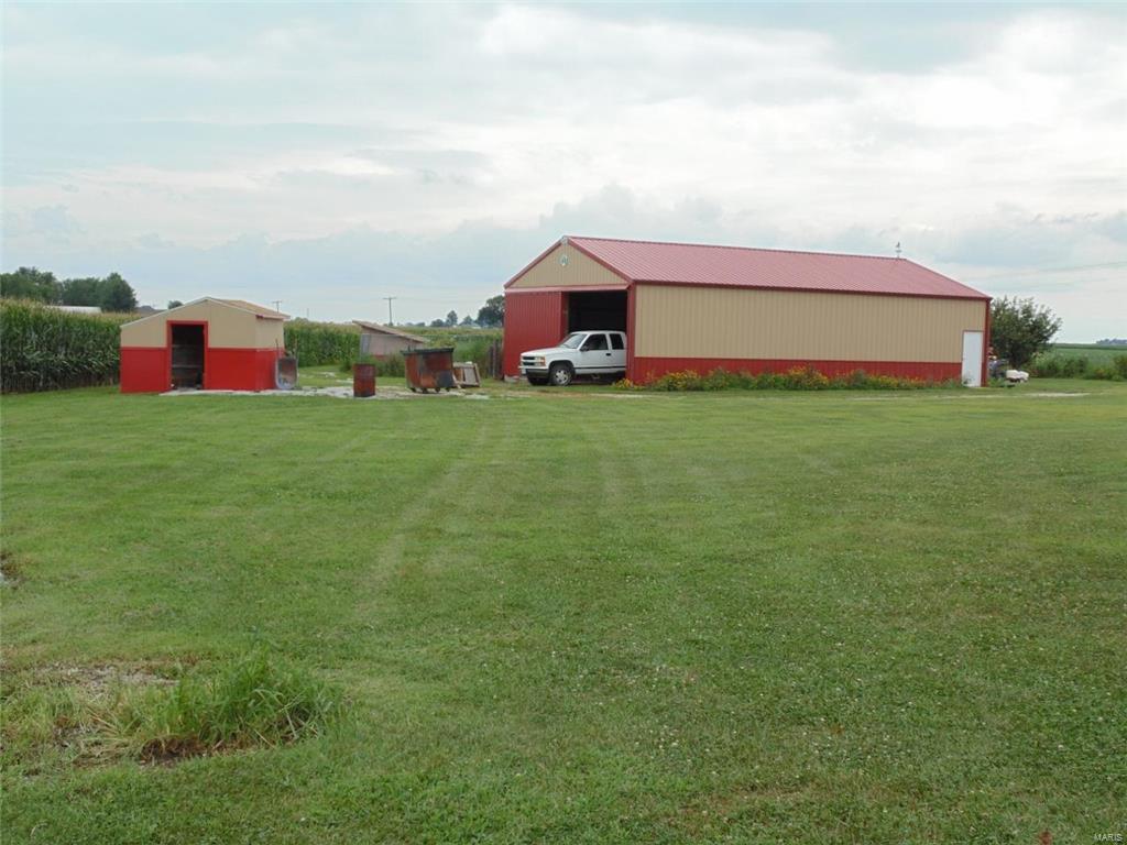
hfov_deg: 45.8
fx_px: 1335
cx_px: 564
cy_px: 422
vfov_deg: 35.1
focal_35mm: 41
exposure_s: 1/640
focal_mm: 7.4
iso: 80
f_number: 3.6
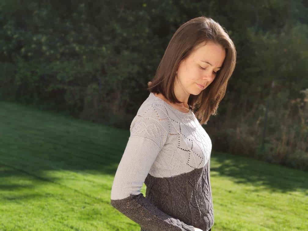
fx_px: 365
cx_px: 154
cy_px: 116
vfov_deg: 35.1
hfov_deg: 45.8
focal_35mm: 41
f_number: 2
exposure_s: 1/1089
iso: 100
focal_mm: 8.16
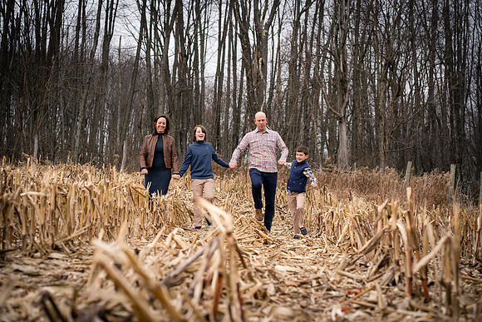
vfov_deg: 16.1
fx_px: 1138
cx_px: 241
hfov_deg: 23.9
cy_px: 161
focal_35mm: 85
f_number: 4.5
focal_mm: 85
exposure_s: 1/500
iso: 320
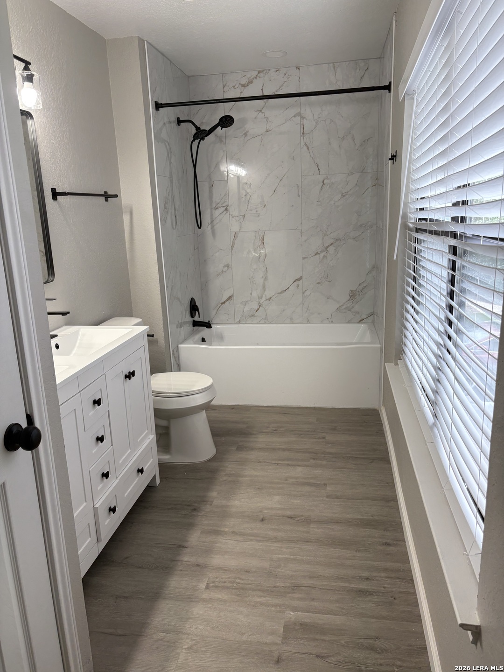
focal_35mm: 26
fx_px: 505
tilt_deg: -12.6
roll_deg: +2.0
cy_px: 336
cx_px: 252
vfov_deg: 67.3
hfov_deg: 53.1
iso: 64
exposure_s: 1/120
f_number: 1.6
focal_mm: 5.96
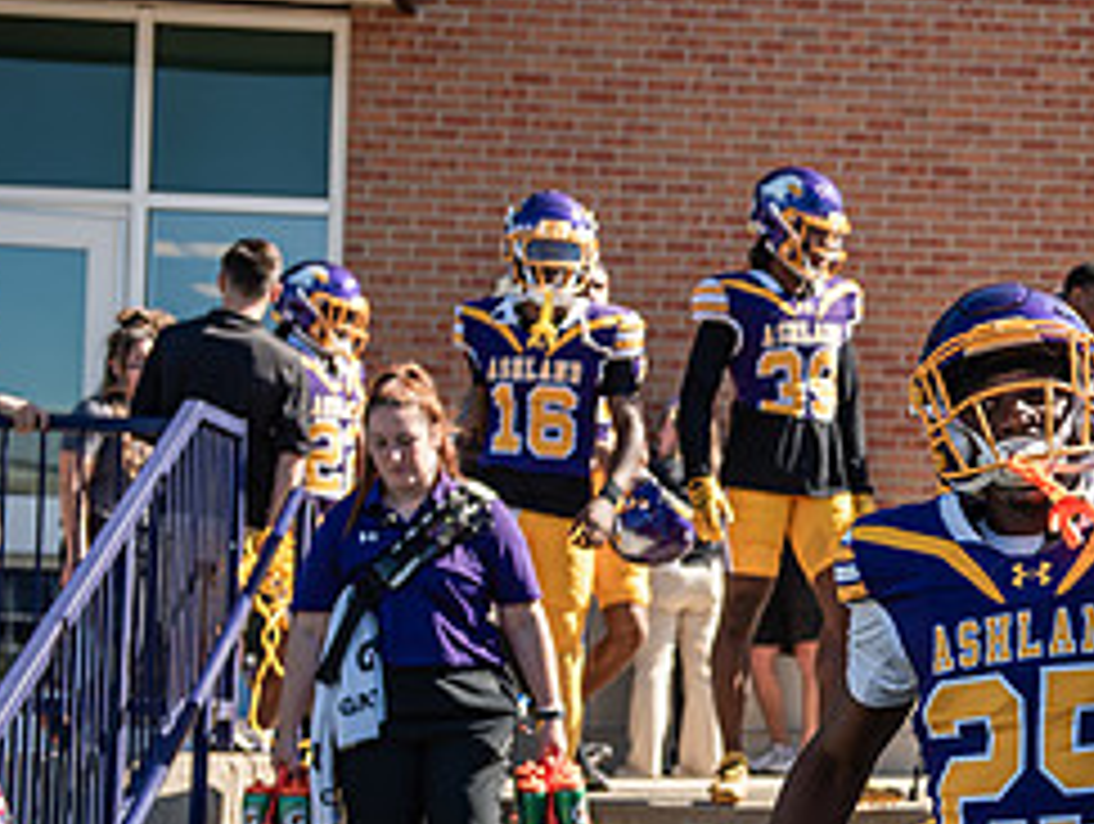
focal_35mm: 110
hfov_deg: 17.3
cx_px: 1198
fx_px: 3482
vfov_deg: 13.5
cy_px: 552
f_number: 3.5
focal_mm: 48
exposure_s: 1/500
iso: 125
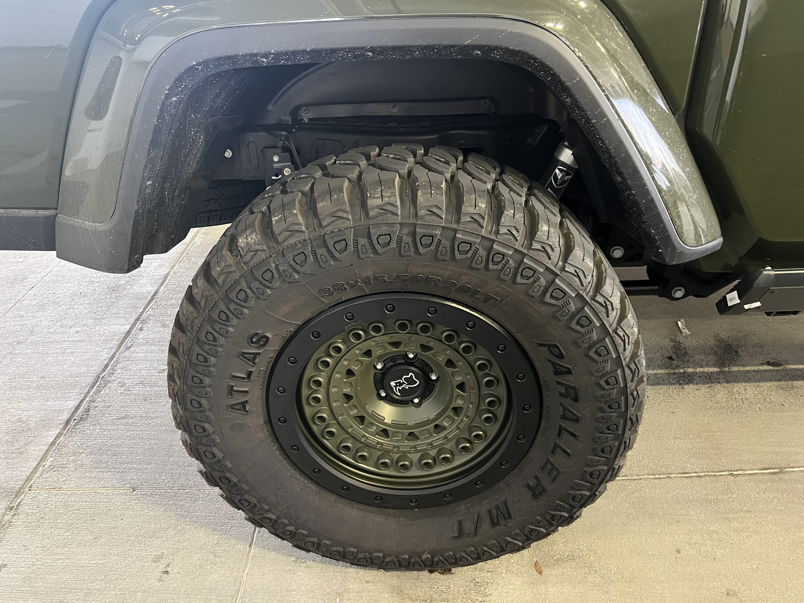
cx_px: 402
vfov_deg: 53.1
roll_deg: +2.4
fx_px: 604
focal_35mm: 26
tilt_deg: -31.6
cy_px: 302
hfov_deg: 67.3
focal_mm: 5.7
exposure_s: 1/40
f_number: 1.5
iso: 500
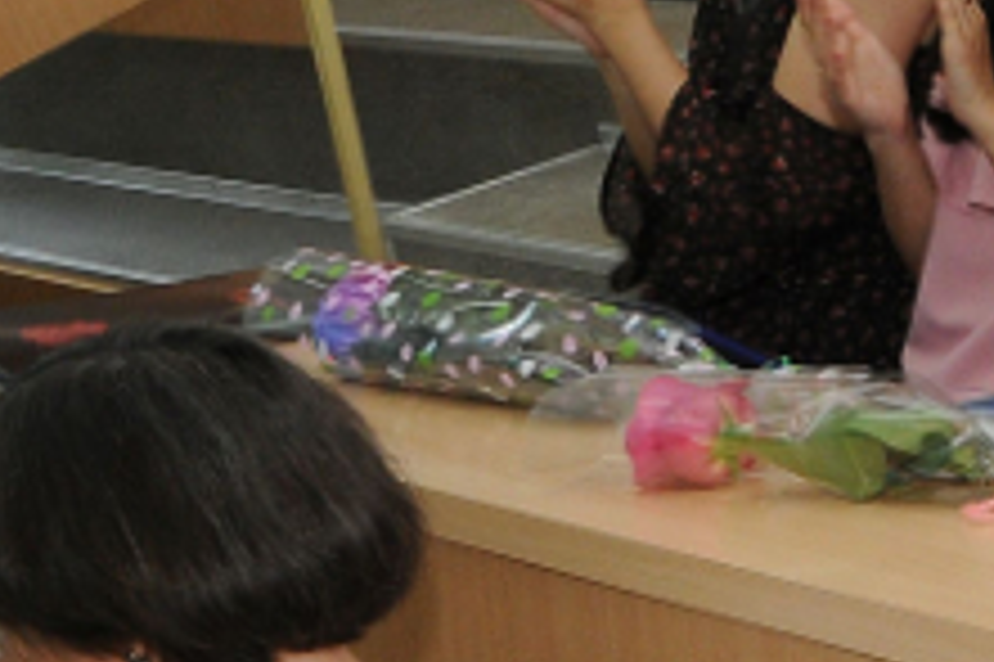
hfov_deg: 14.8
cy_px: -297
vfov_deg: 11.8
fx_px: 3062
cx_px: 2037
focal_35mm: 111
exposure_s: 1/60
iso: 800
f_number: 8
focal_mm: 16
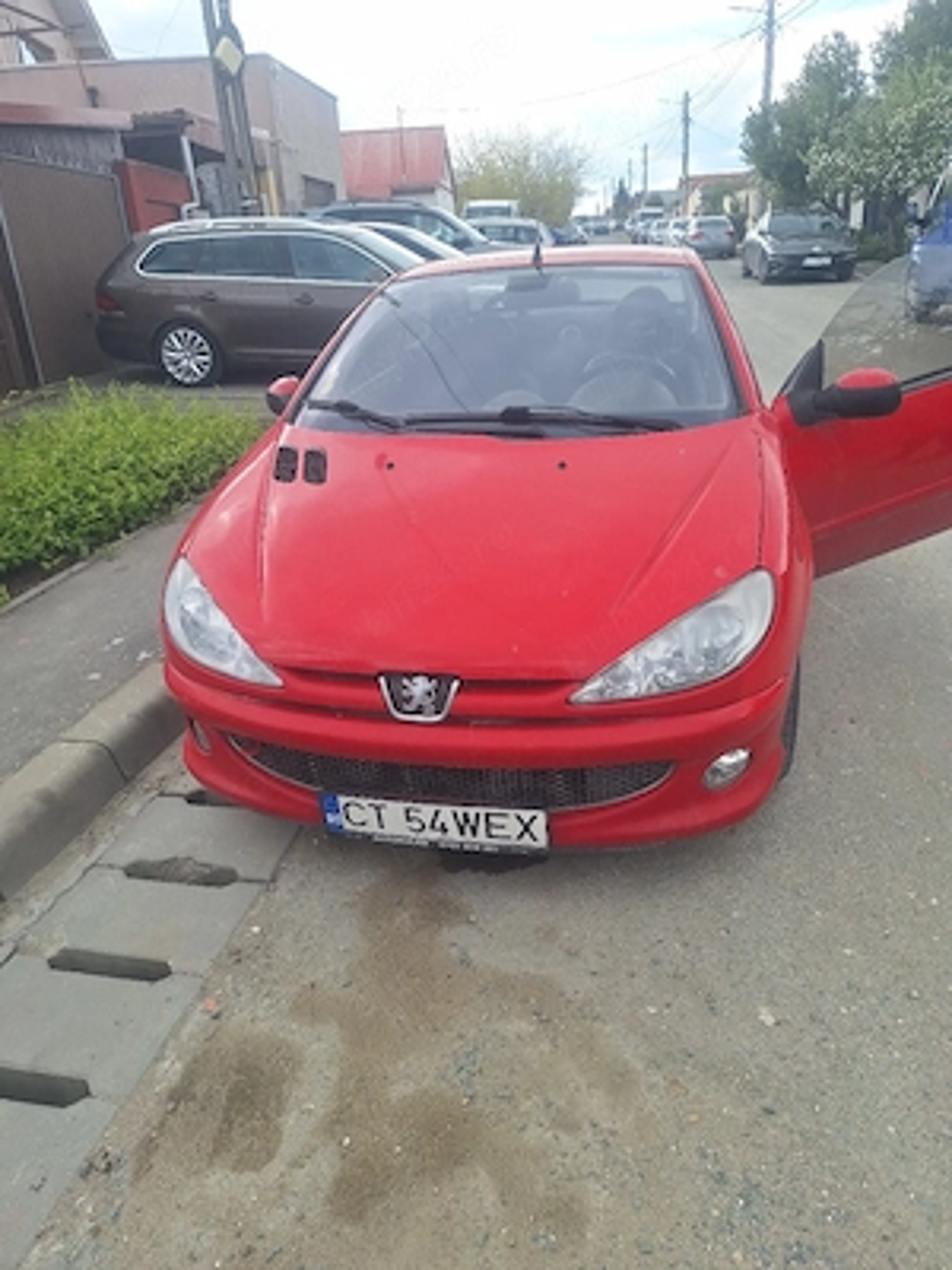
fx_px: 843
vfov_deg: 73.9
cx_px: 476
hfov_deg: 58.9
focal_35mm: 23
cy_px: 635
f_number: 1.8
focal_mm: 5.54
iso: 40
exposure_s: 1/1000
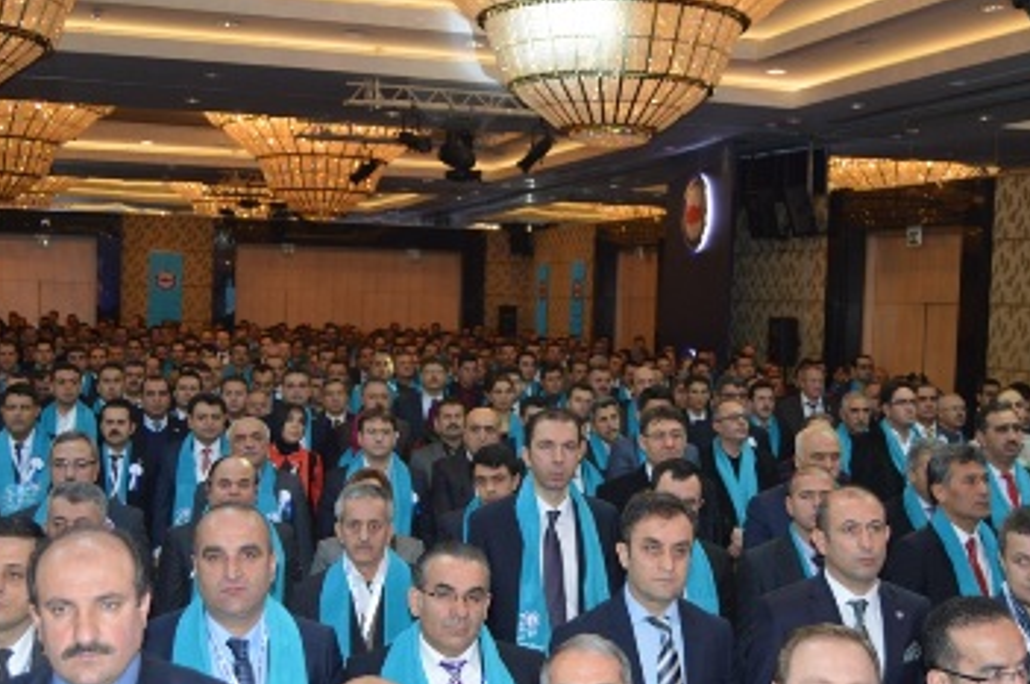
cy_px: 382
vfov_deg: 29.1
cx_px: 475
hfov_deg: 42.8
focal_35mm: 46
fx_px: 1314
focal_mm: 24
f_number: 3.8
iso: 560
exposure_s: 1/60
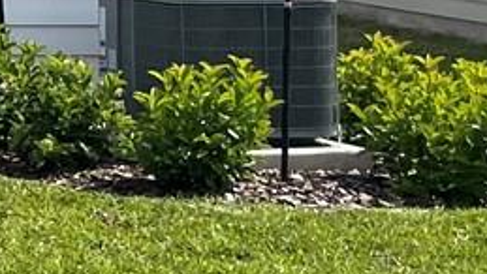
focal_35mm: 175
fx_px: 2261
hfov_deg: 9.9
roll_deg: -0.5
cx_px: -889
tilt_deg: -0.4
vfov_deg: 6.8
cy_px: -210
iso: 32
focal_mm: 4.2
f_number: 1.6
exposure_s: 1/4651
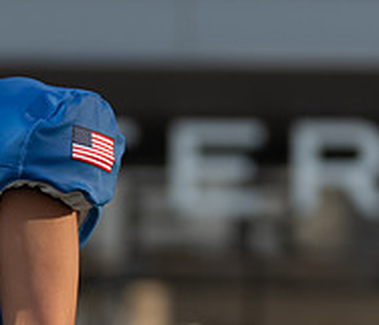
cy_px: 306
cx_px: -75
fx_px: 5489
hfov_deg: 3.9
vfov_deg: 3.4
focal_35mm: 476
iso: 100
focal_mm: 116
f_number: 2.8
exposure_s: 1/640
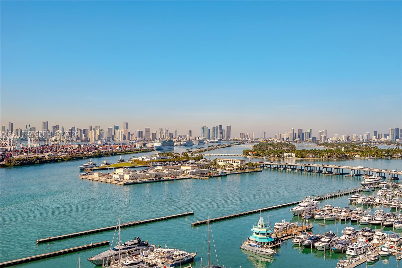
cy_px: 134
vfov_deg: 37.8
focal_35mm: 35
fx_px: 391
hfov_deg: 54.4
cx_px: 201
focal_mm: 35
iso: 100
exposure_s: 1/250
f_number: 8
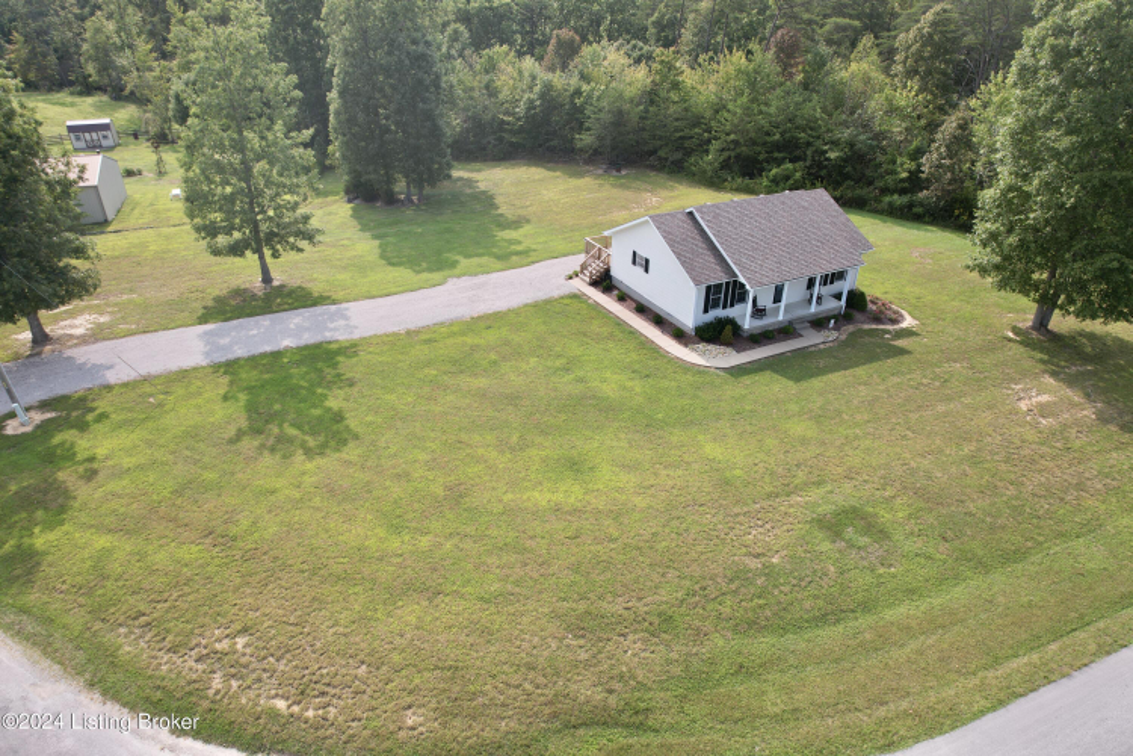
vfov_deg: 57.2
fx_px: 692
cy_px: 378
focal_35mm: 22
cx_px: 566
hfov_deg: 78.6
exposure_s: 1/725
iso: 100
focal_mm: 8.38
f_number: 2.8
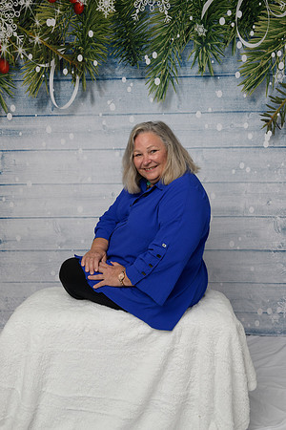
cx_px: 143
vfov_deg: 55.8
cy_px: 215
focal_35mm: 34
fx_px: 405
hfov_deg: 38.9
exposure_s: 1/125
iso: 400
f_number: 10
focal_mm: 34
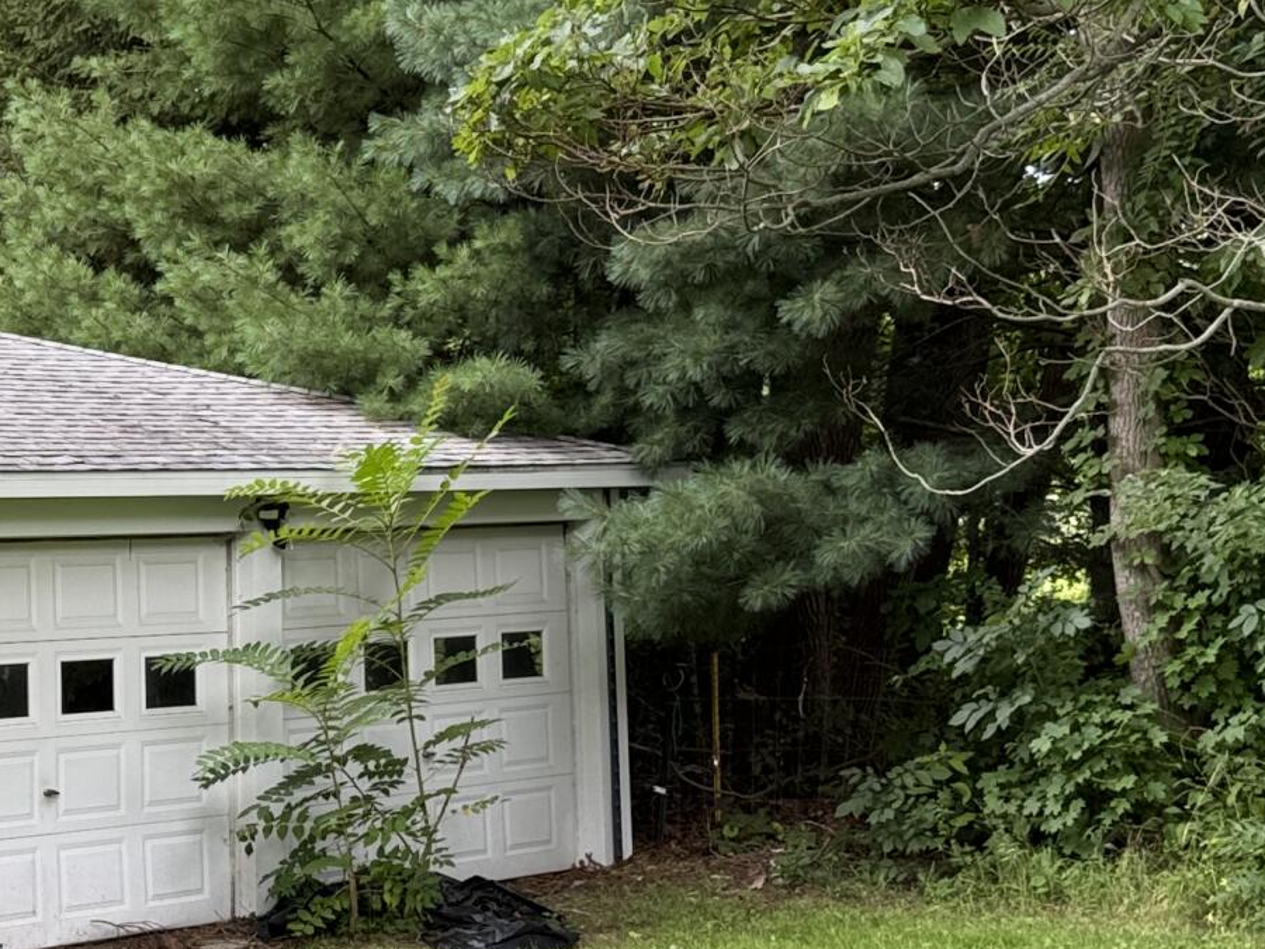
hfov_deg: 23.3
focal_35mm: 80
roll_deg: +0.8
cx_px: -30
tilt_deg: -1.9
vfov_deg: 18.4
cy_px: 590
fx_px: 2924
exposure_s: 1/121
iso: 50
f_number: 1.78
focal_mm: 6.76
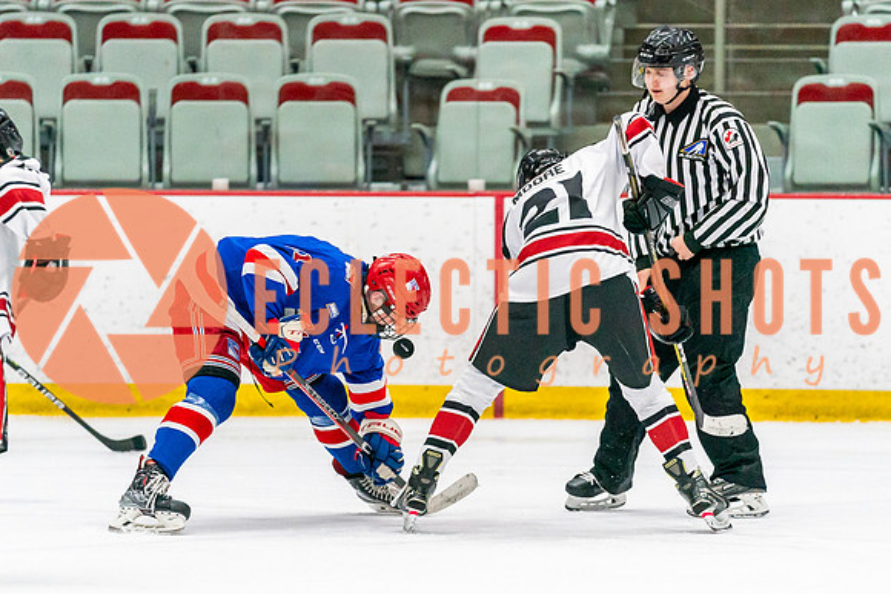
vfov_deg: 4.2
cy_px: 349
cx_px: 422
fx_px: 8108
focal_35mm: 328
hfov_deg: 6.3
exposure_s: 1/1250
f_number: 2.8
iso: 3200
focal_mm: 200
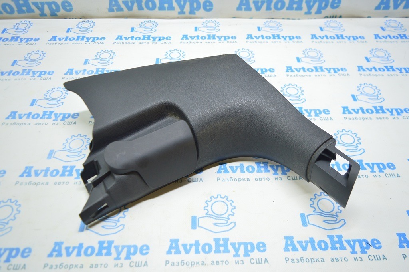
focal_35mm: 27
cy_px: 136
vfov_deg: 47.9
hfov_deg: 67.4
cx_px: 204
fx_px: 306
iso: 400
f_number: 3.5
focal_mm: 18
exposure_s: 1/40
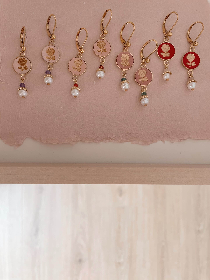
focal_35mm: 26
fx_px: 210
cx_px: 105
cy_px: 140
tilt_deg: -88.9
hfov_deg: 53.1
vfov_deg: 67.3
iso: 160
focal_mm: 4.2
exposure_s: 1/60
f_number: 1.6
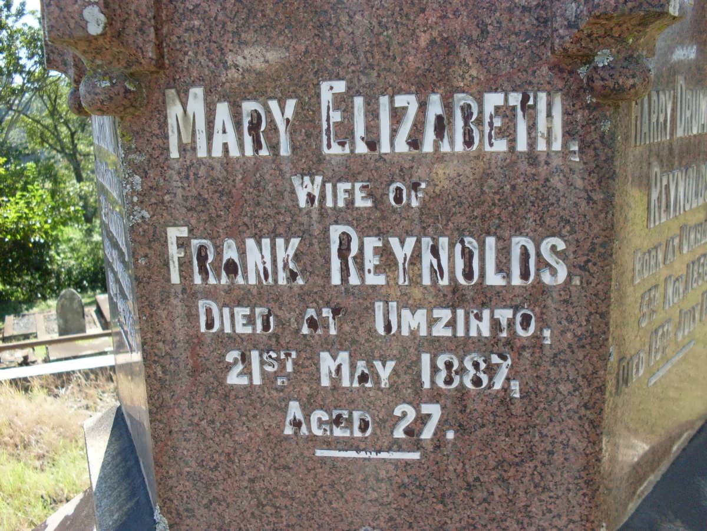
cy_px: 266
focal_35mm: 38
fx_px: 776
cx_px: 354
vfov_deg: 37.7
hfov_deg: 49.0
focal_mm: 6.3
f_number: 2.8
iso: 80
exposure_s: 1/350
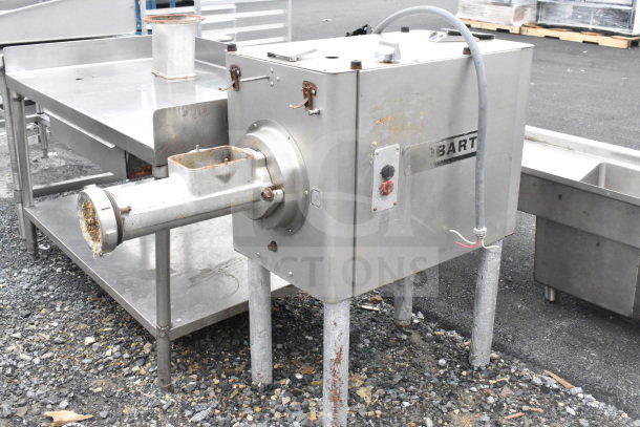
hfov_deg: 49.5
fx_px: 693
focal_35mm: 39
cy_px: 214
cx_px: 320
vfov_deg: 34.2
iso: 6400
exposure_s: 1/800
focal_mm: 26
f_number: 14
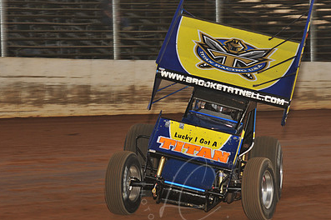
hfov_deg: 9.7
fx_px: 1948
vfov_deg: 6.5
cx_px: 189
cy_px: 112
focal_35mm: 212
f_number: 6.3
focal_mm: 145
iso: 640
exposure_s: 1/320
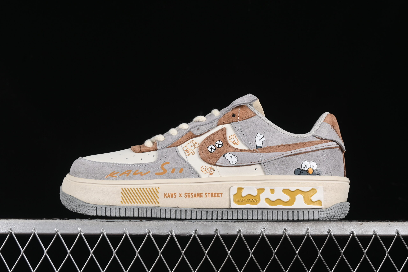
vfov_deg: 18.2
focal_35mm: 75
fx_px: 850
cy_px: 136
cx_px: 204
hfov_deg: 27.0
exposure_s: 1/80
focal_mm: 50
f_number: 8
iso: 160
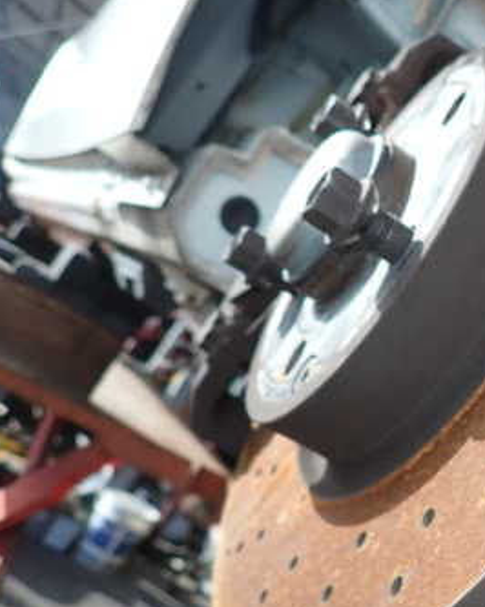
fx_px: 790
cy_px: 343
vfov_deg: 41.9
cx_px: 503
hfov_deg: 31.2
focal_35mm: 44
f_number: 5.6
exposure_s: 1/80
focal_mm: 4.5
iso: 100
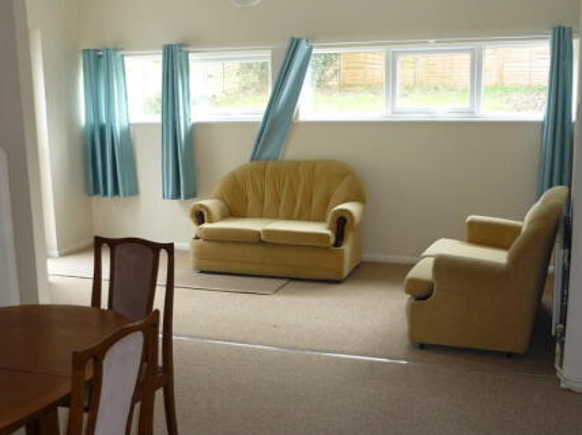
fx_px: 756
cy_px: 249
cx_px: 235
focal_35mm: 45
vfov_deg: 32.1
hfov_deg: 41.9
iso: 125
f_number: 2.8
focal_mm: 5.5
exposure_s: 1/30
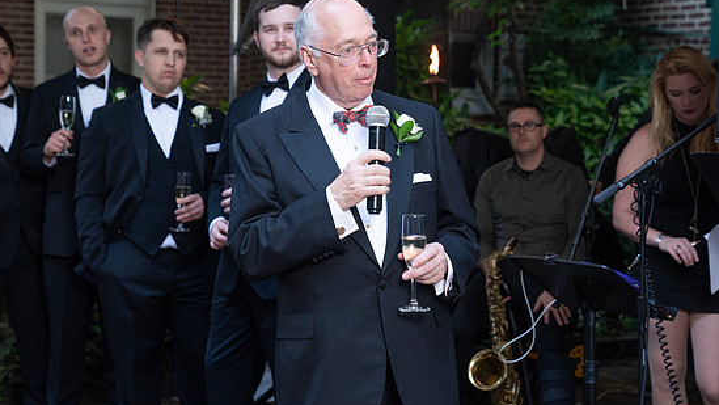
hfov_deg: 27.9
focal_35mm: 76
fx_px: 1449
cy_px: 171
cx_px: 352
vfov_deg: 15.9
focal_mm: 62
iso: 800
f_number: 4
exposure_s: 1/250
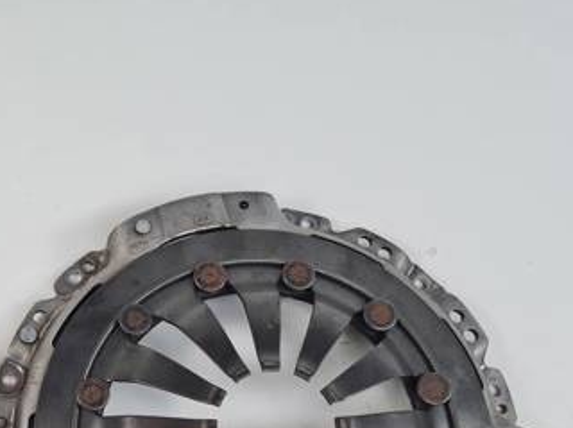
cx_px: 36
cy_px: 418
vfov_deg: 26.6
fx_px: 859
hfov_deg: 34.4
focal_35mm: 52
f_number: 1.8
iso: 50
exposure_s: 1/268
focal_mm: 5.4
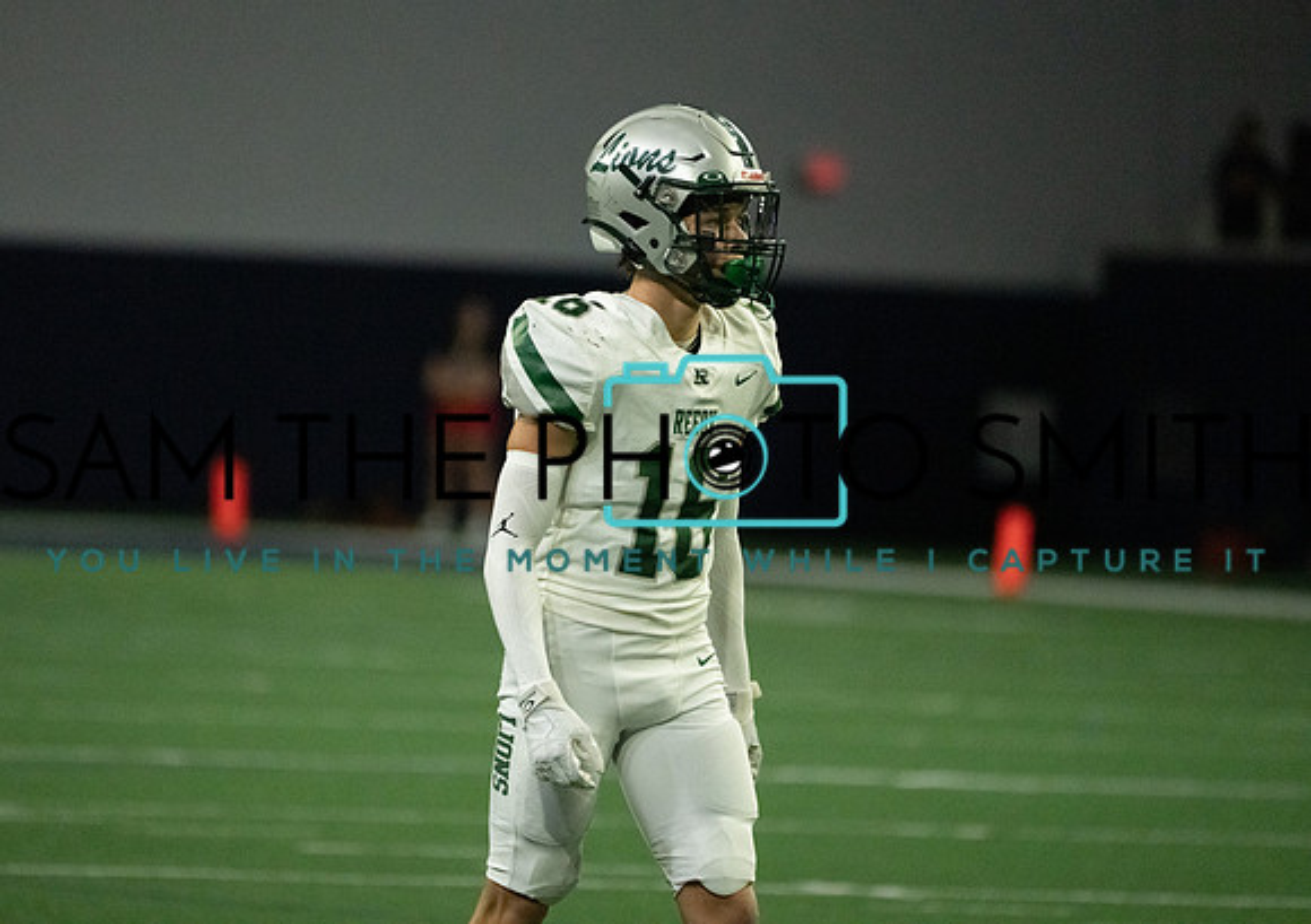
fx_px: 15982
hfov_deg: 4.7
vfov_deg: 3.3
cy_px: 444
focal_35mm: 431
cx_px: 592
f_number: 5.6
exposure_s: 1/1250
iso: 12800
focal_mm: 400
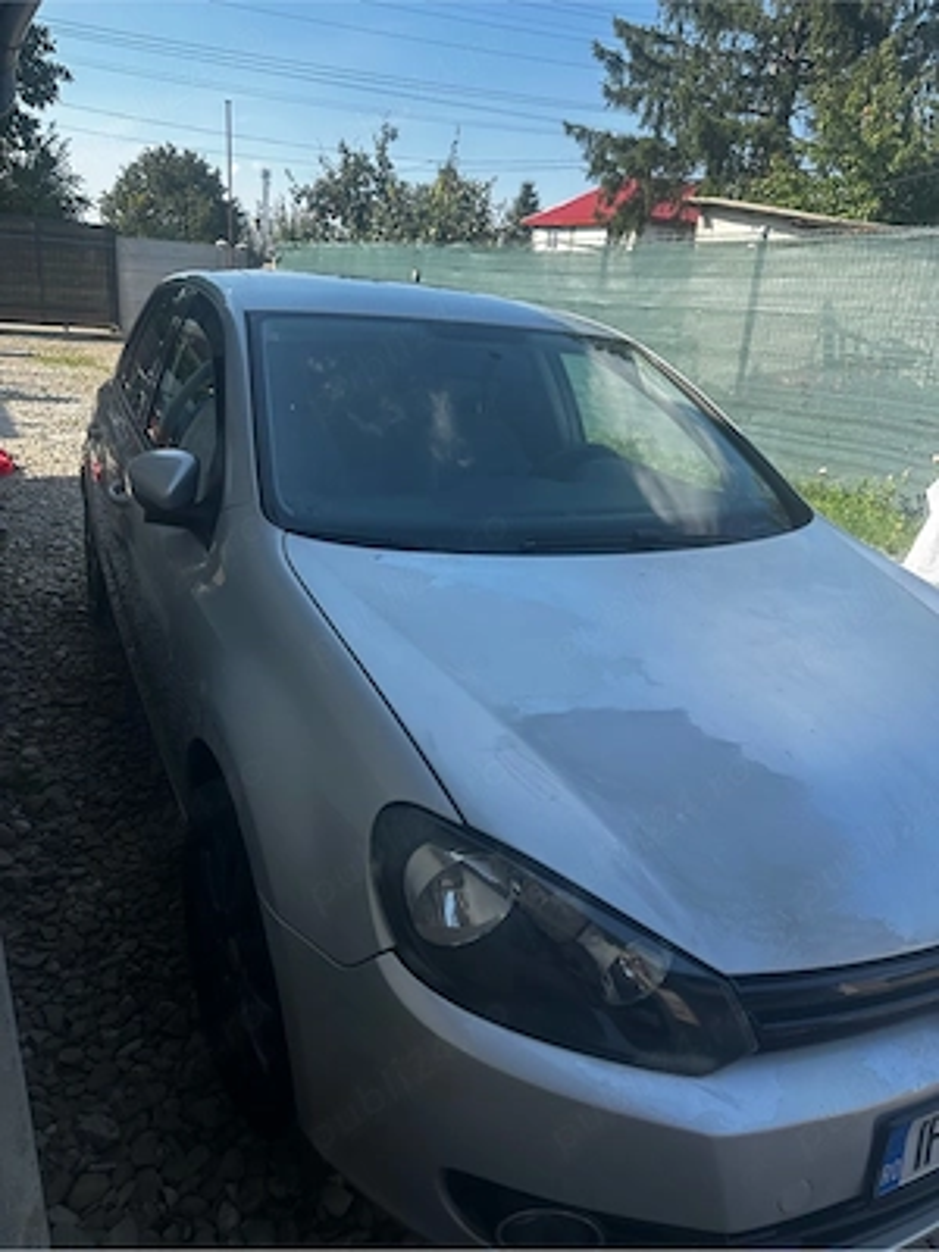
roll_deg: -4.7
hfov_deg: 56.8
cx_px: 470
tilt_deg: -19.7
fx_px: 868
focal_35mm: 24
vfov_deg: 71.6
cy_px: 626
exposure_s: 1/1433
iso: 80
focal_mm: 6.86
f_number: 1.78
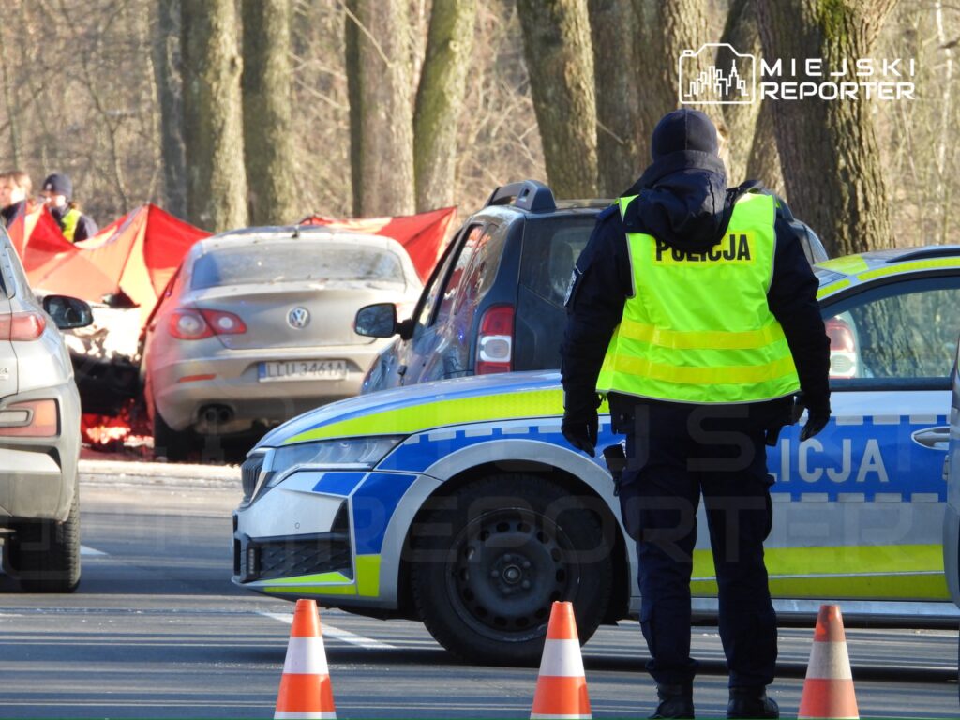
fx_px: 13866
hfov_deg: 4.0
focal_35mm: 500
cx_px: 480
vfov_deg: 3.0
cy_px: 360
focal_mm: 89.9
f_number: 5
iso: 280
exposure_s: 1/250
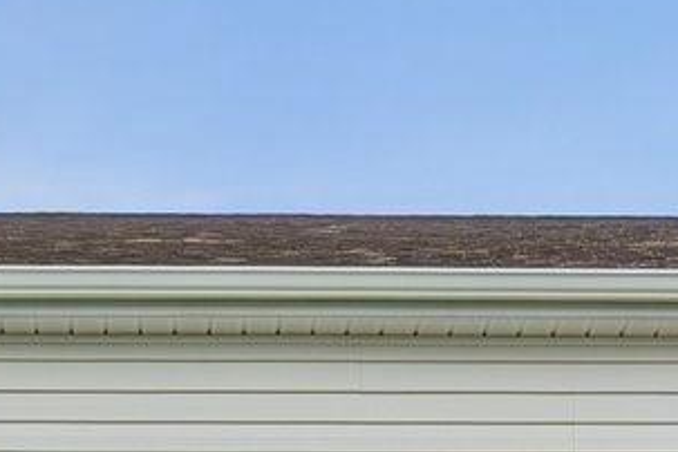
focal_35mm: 162
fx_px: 3051
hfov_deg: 12.6
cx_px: 78
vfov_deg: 7.8
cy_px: 1104
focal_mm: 24
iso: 100
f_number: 5
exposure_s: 1/400
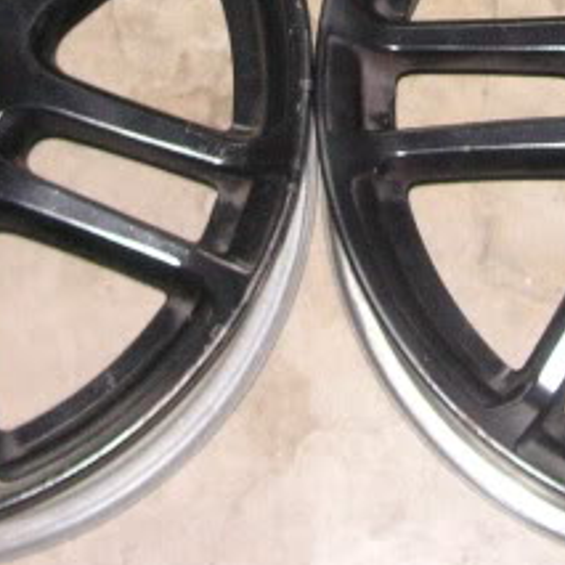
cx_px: 353
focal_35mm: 123
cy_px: -212
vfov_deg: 13.6
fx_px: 2271
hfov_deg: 14.2
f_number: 2.8
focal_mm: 6.1
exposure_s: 1/45
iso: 160
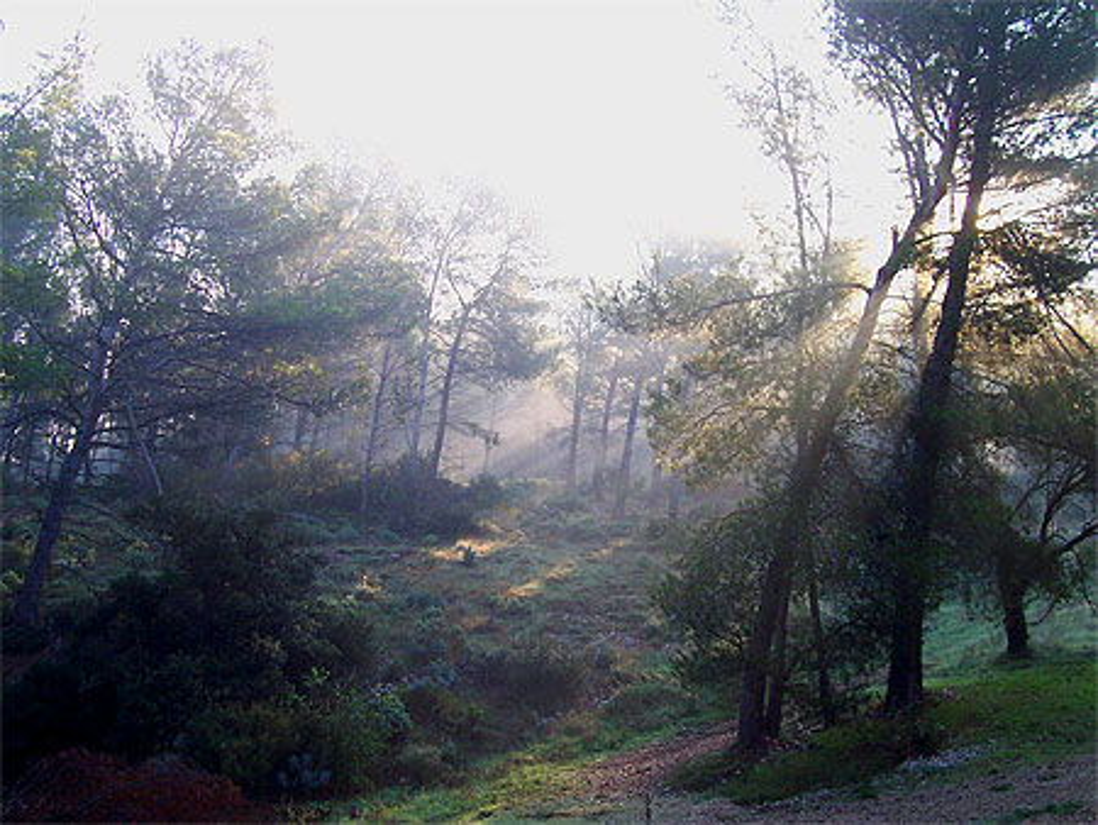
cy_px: 412
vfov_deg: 38.7
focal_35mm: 37
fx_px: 1174
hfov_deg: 50.1
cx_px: 549
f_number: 2.8
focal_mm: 5.6
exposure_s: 1/250
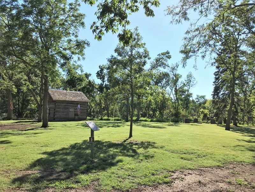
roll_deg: -0.6
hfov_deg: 63.4
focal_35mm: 28
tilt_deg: +4.7
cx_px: 128
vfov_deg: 49.7
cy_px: 96
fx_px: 206
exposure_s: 1/1168
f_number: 1.8
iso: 20
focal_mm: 3.99
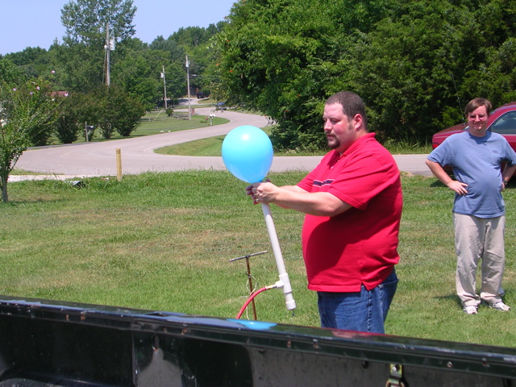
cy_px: 194
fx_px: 1073
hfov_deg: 27.0
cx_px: 258
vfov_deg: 20.4
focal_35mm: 72
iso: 50
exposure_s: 1/504
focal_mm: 10.9
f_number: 3.7
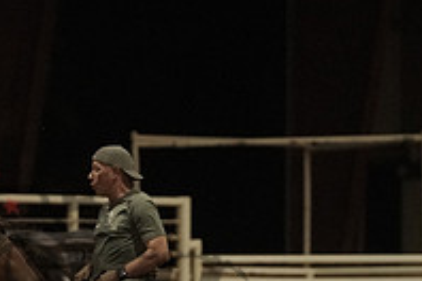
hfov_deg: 4.1
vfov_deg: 2.7
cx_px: 66
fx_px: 5861
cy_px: 320
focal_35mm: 500
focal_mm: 171
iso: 10000
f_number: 2.8
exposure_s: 1/1000
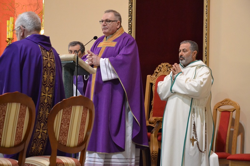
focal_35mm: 105
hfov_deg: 19.5
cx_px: 125
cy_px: 83
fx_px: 729
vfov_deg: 13.0
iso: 3200
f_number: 5.3
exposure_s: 1/60
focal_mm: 70
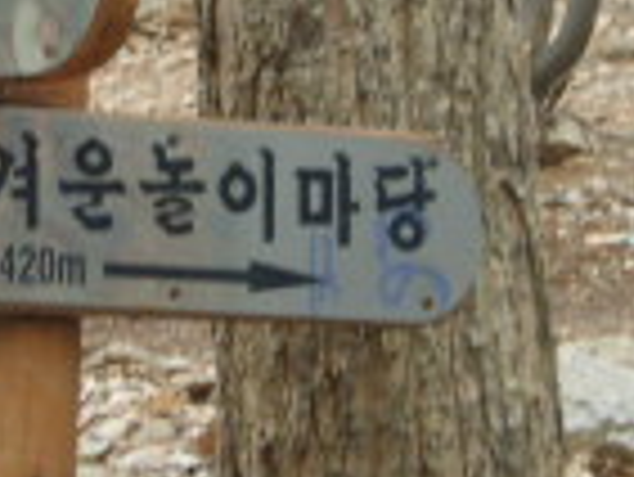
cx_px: -148
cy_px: 166
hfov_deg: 6.0
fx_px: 5994
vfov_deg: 4.6
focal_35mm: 327
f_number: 4.1
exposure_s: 1/45
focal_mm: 15
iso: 59
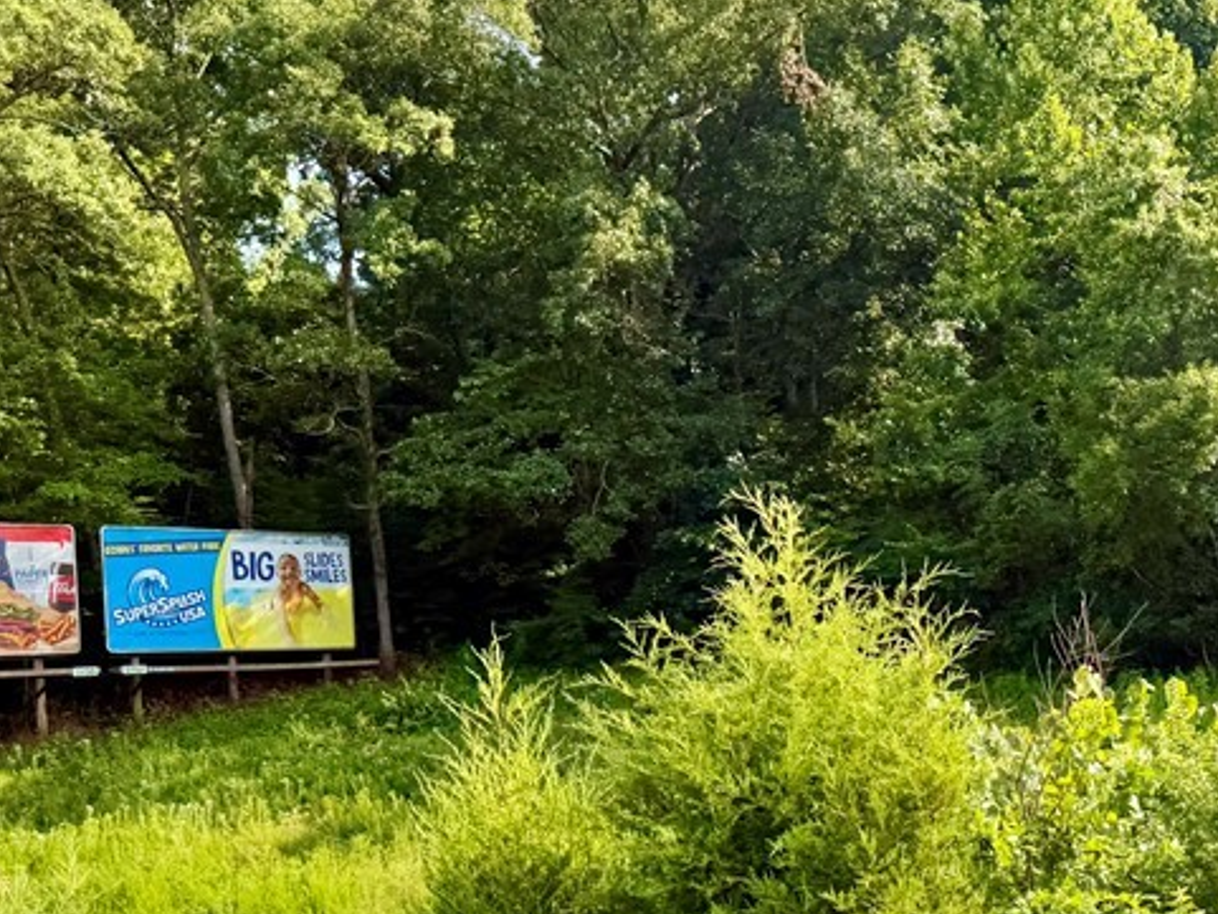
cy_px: 723
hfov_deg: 36.4
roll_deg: +0.4
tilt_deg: +0.7
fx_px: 1795
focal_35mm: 51
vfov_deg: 28.0
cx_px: 943
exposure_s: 1/2445
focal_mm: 6.76
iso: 80
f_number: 1.78
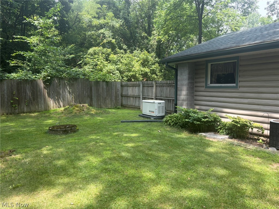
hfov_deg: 67.3
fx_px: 210
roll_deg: +1.2
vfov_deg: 53.1
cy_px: 104
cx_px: 140
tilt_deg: -5.8
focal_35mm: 26
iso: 50
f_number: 1.6
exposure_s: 1/430
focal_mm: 5.96
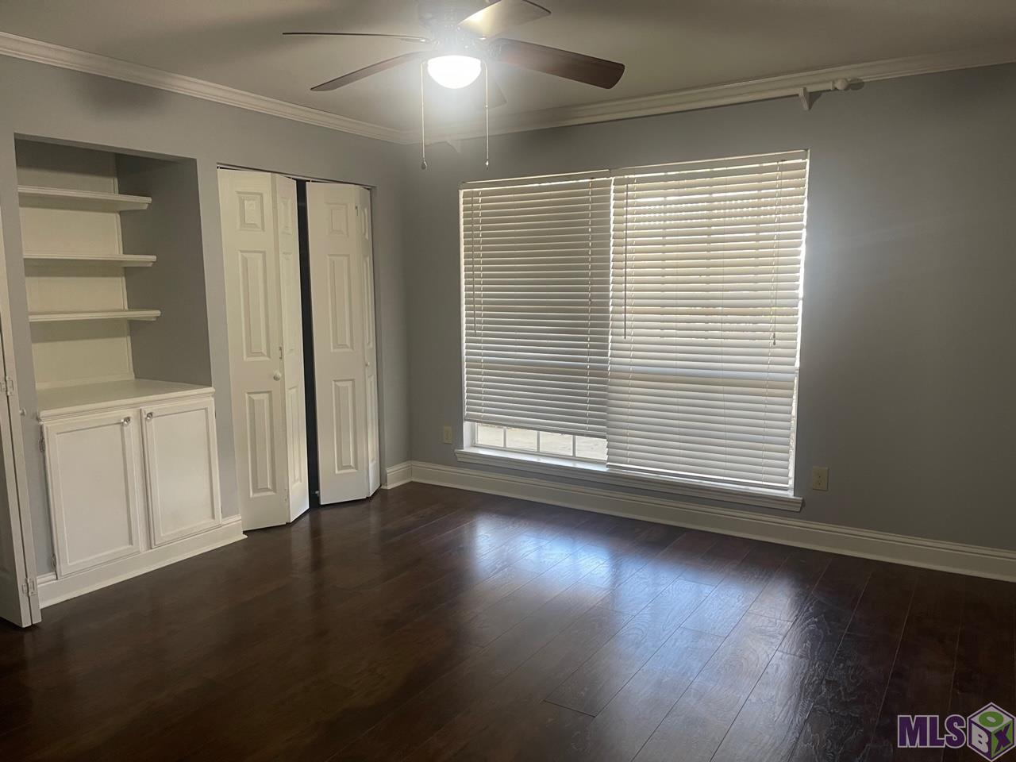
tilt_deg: -8.8
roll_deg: +0.2
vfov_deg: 53.1
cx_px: 508
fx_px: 763
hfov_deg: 67.3
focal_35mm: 26
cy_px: 381
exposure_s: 1/60
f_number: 1.6
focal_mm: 5.1
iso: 160
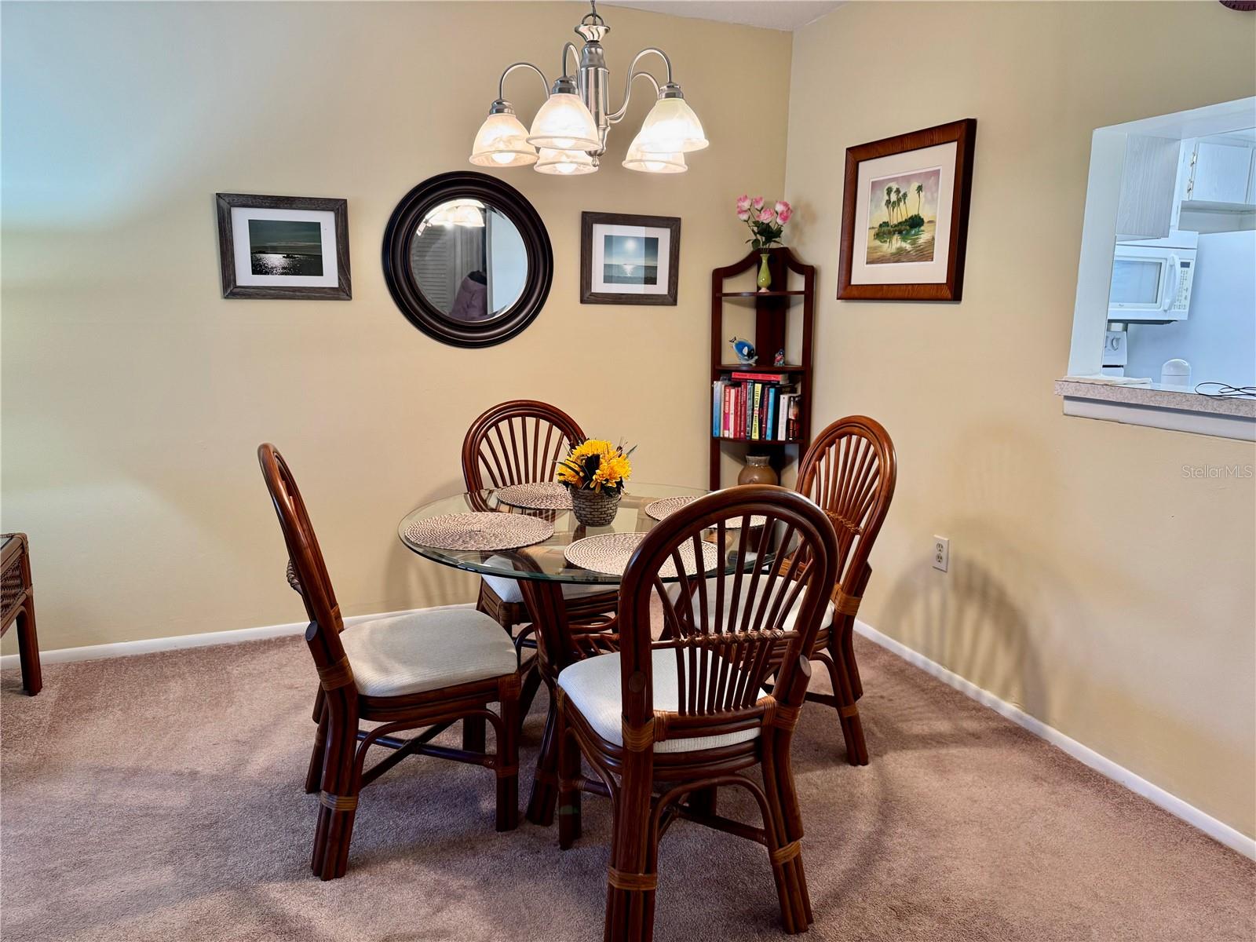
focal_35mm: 24
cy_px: 471
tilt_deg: -10.9
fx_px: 871
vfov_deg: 56.8
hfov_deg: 71.6
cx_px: 628
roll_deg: -0.9
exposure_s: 1/60
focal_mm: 6.76
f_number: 1.78
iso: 160
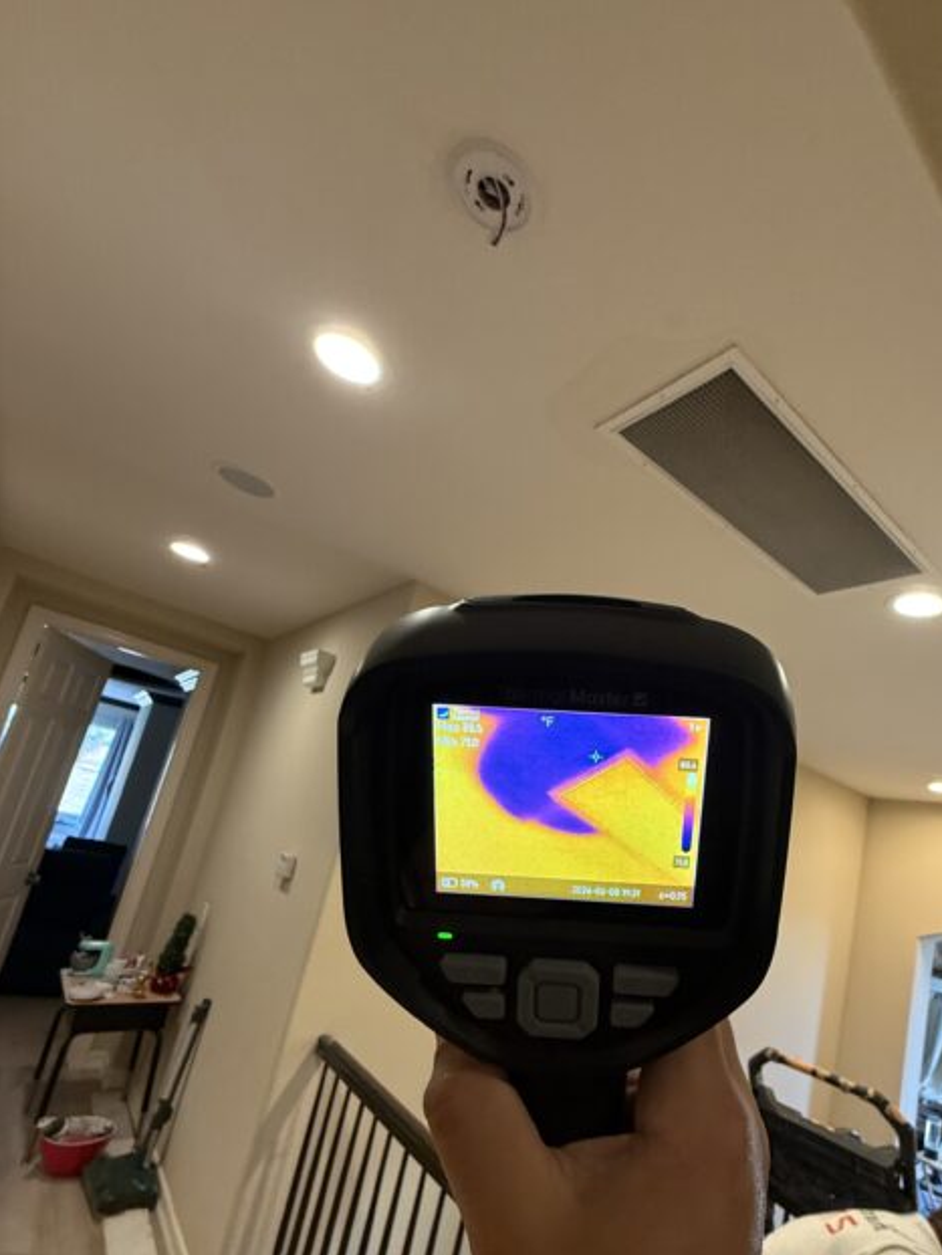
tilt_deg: +15.1
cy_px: 740
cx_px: 601
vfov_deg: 86.8
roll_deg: -11.8
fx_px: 653
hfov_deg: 70.2
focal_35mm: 18
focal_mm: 2.22
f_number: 2.2
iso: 250
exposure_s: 1/60
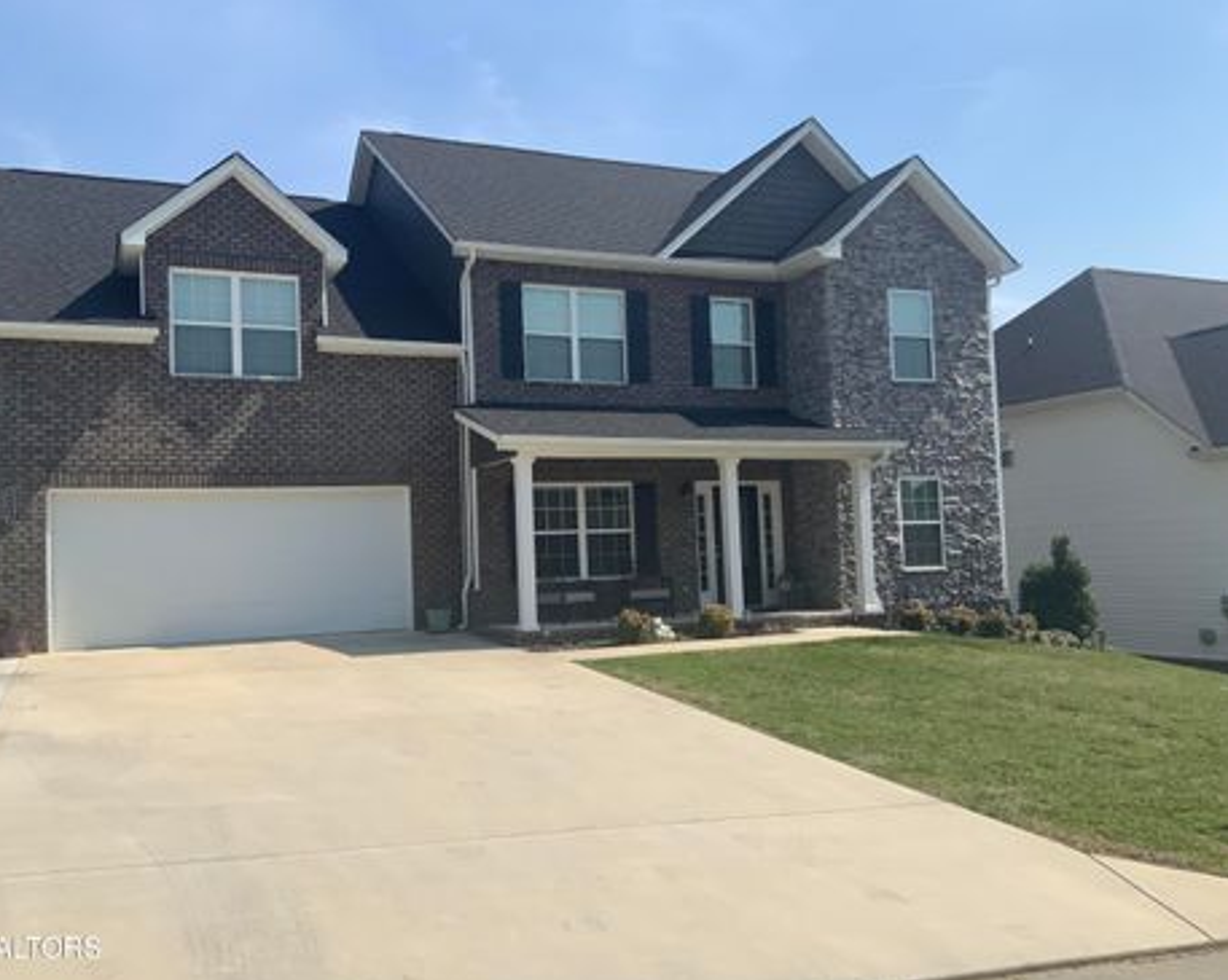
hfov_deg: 57.1
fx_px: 1126
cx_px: 559
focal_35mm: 31
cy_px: 490
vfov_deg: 47.1
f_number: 1.8
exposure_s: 1/2801
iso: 20
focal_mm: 3
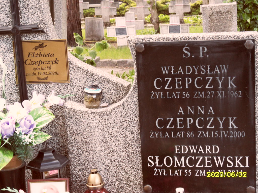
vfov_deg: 18.4
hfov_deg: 24.4
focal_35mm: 80
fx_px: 596
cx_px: 129
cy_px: 96
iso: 160
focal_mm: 13.2
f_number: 4.2
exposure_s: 1/45
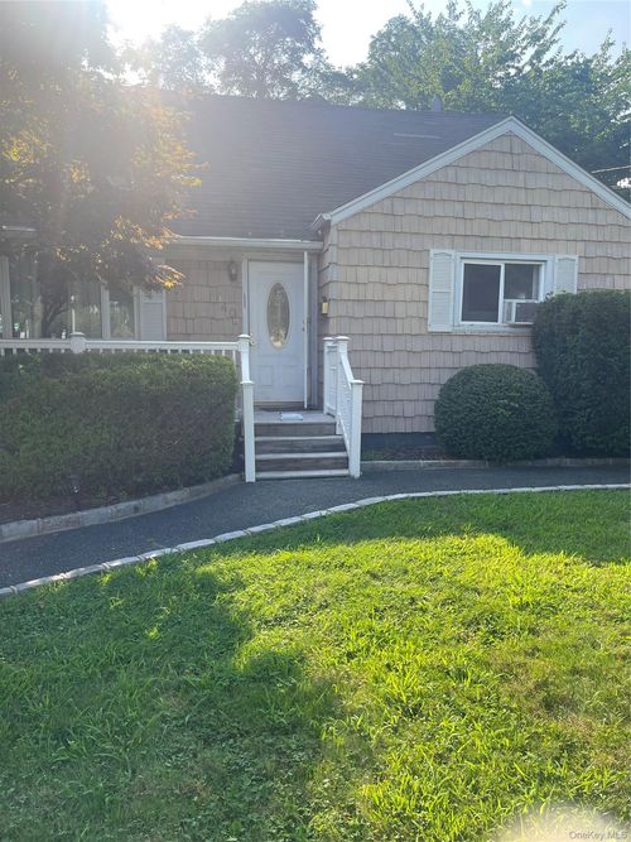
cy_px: 421
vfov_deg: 69.4
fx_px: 608
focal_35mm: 25
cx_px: 316
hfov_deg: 54.9
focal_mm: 5.1
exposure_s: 1/1067
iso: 32
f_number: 1.6
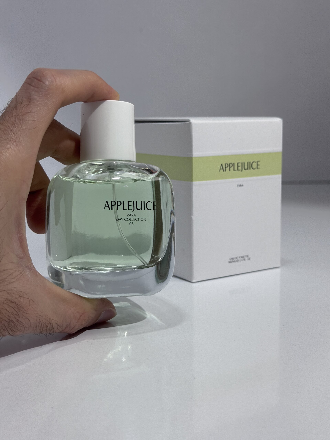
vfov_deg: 39.7
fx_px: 610
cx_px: 165
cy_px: 220
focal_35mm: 48
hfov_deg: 30.3
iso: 64
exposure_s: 1/604
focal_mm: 6.76
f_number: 1.78
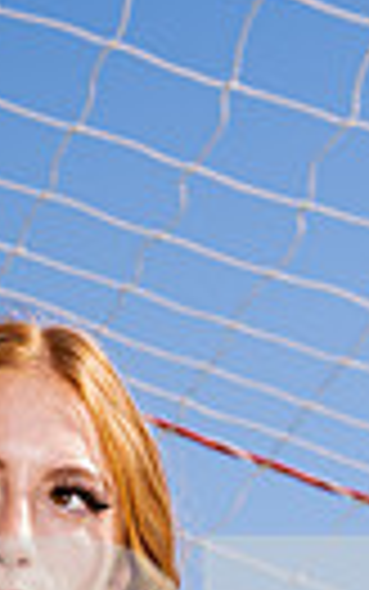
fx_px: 3954
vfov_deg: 8.3
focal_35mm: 246
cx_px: -153
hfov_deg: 5.3
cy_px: 995
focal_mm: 70
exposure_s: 1/250
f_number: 7.1
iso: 100
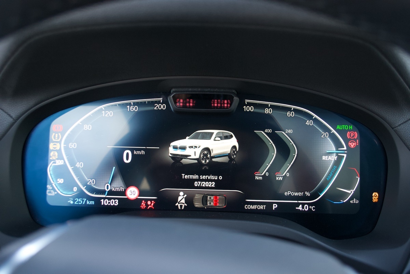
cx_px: 205
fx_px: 410
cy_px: 137
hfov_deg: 53.1
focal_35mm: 36
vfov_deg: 36.9
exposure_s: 1/60
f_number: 4
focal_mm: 24
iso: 640
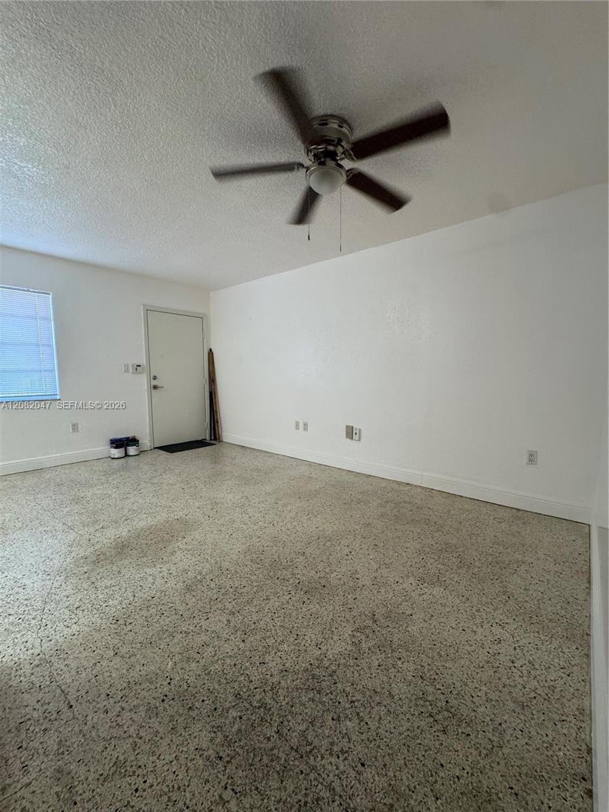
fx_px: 328
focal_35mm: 14
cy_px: 406
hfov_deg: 85.7
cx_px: 304
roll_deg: +0.3
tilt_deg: -6.2
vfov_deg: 102.1
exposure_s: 1/60
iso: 250
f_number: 2.2
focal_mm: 2.22
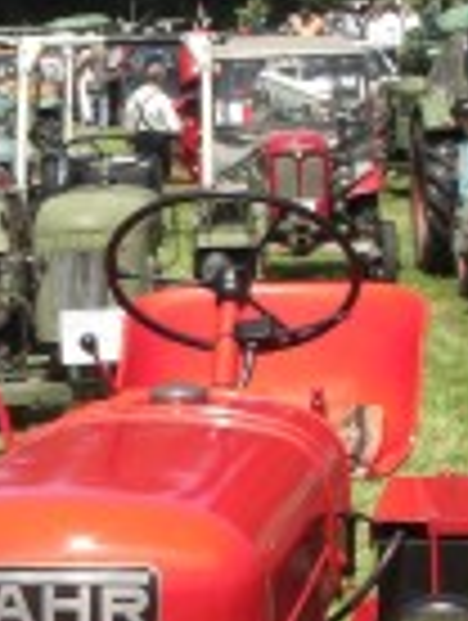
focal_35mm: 151
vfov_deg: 13.1
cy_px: 346
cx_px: 99
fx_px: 2714
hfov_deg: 9.8
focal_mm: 6.3
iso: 64
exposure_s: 1/320
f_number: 4.6
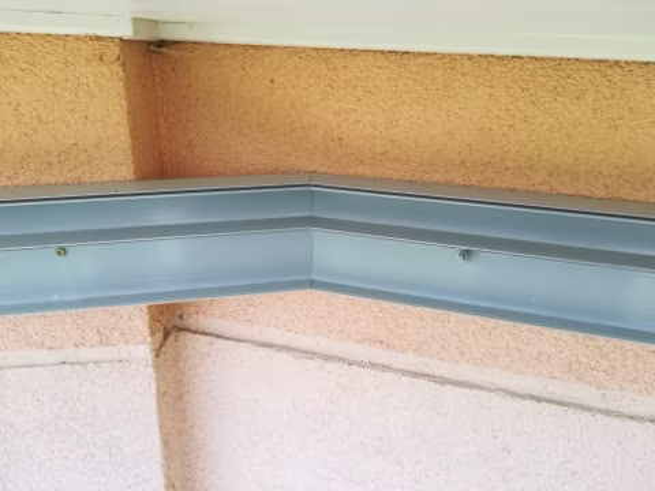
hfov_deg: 67.3
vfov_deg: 53.1
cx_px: 328
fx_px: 492
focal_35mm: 26
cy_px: 246
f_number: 2.2
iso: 50
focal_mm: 3.83
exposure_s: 1/178
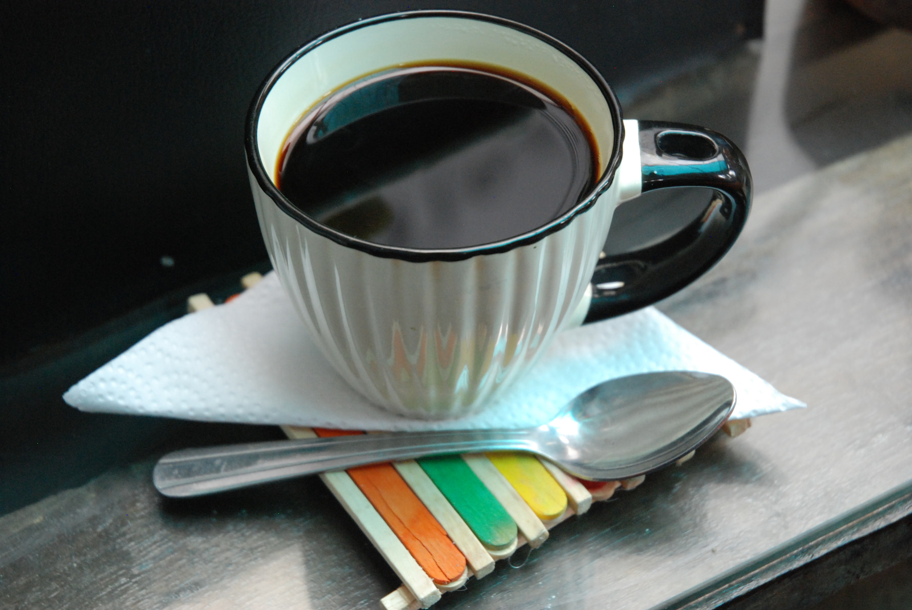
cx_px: 456
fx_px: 2131
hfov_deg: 24.2
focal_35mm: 84
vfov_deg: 16.3
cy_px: 305
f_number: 4.5
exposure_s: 1/40
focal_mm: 56
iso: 1250
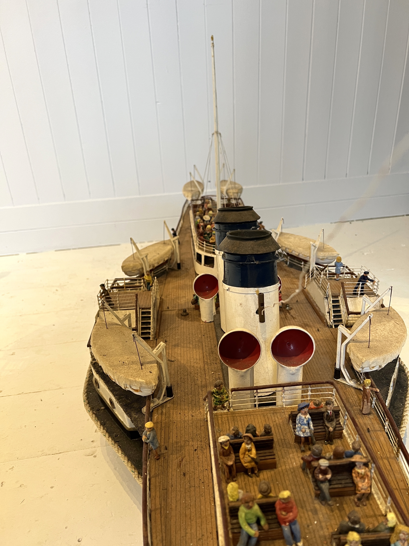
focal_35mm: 26
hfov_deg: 53.1
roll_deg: +3.8
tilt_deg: -24.2
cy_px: 273
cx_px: 204
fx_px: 410
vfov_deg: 67.3
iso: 100
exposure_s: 1/50
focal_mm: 5.7
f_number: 1.5
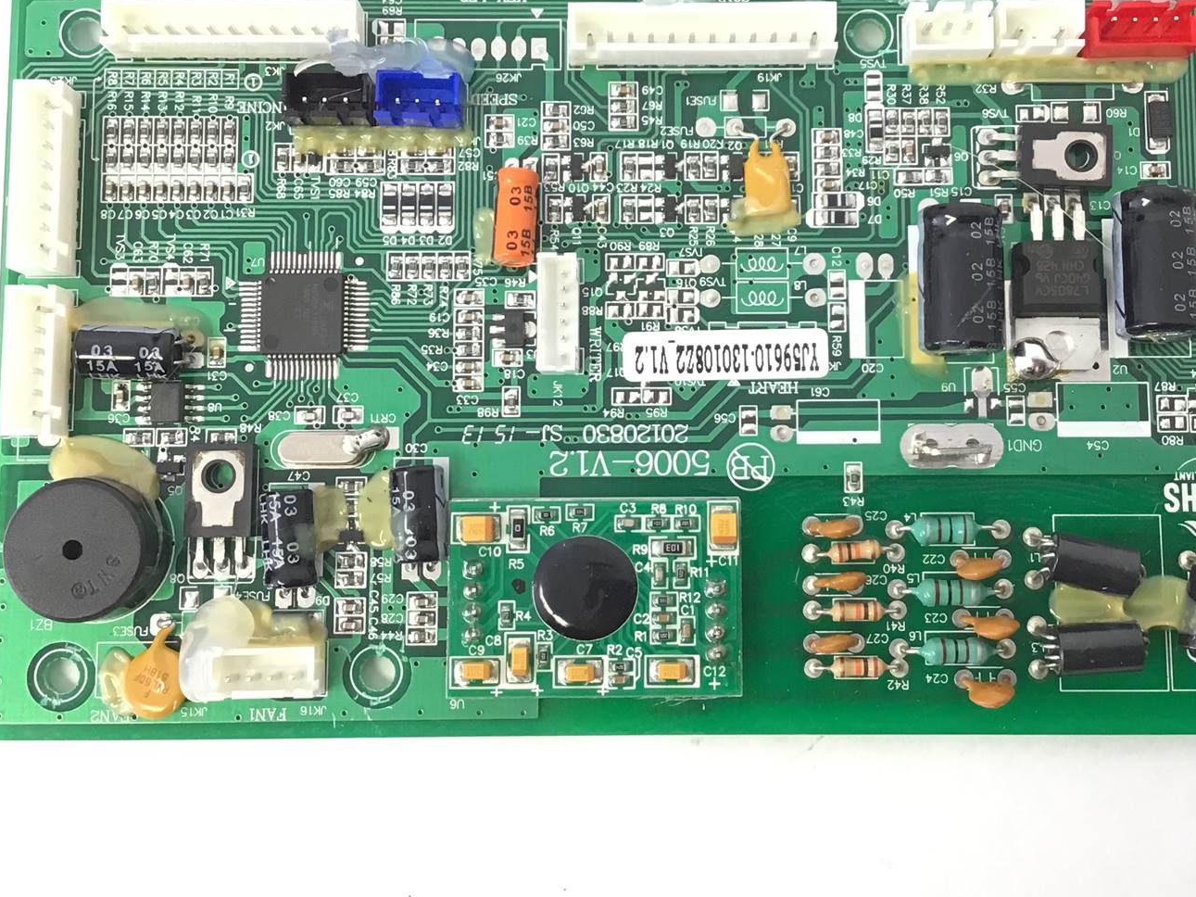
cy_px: 319
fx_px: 1624
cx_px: 657
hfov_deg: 40.4
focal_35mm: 47
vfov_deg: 30.7
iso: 40
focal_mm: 3.3
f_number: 2.4
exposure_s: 1/30
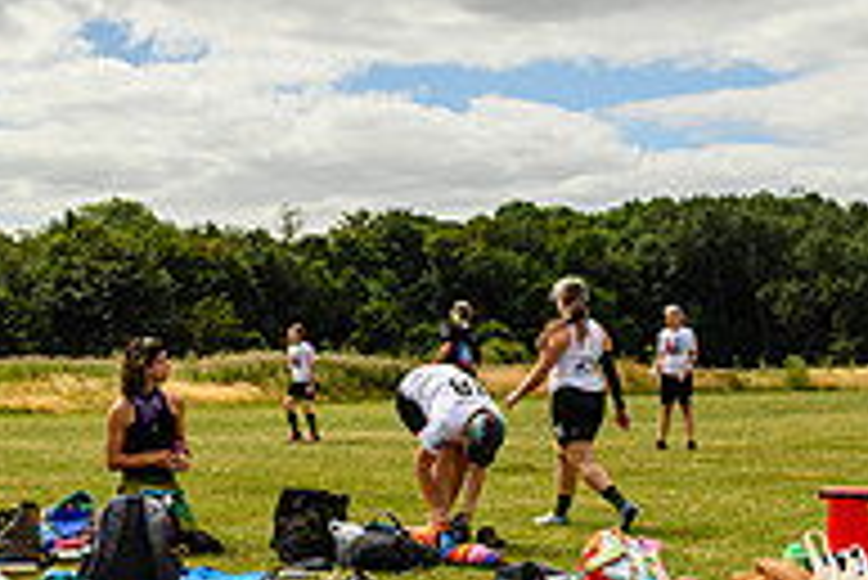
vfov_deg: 19.0
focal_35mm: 72
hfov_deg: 28.0
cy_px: 277
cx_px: 351
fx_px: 1737
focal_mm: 24
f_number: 5.6
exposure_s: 1/800
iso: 100
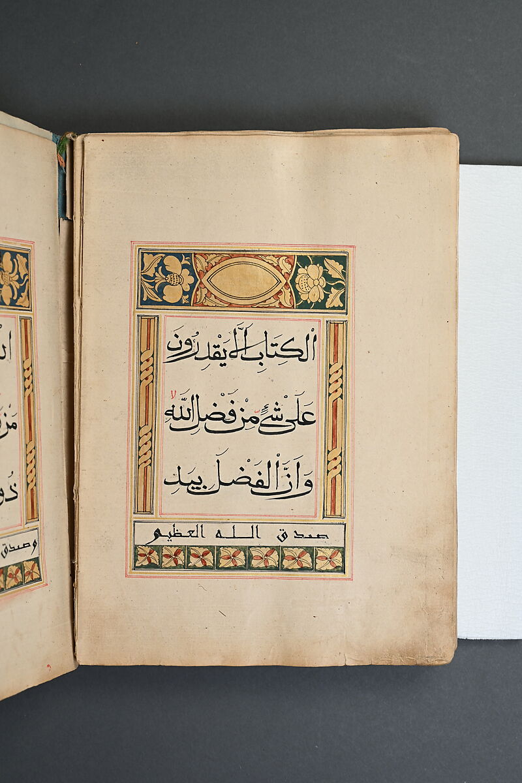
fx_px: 1087
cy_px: 392
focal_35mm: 50
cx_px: 261
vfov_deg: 39.6
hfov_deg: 27.0
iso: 250
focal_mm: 50
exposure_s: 1/100
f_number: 5.6
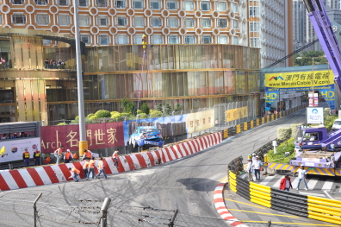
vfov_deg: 28.0
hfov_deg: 41.2
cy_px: 114
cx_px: 170
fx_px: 454
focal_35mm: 48
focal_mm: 32
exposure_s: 1/1600
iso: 640
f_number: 5.6
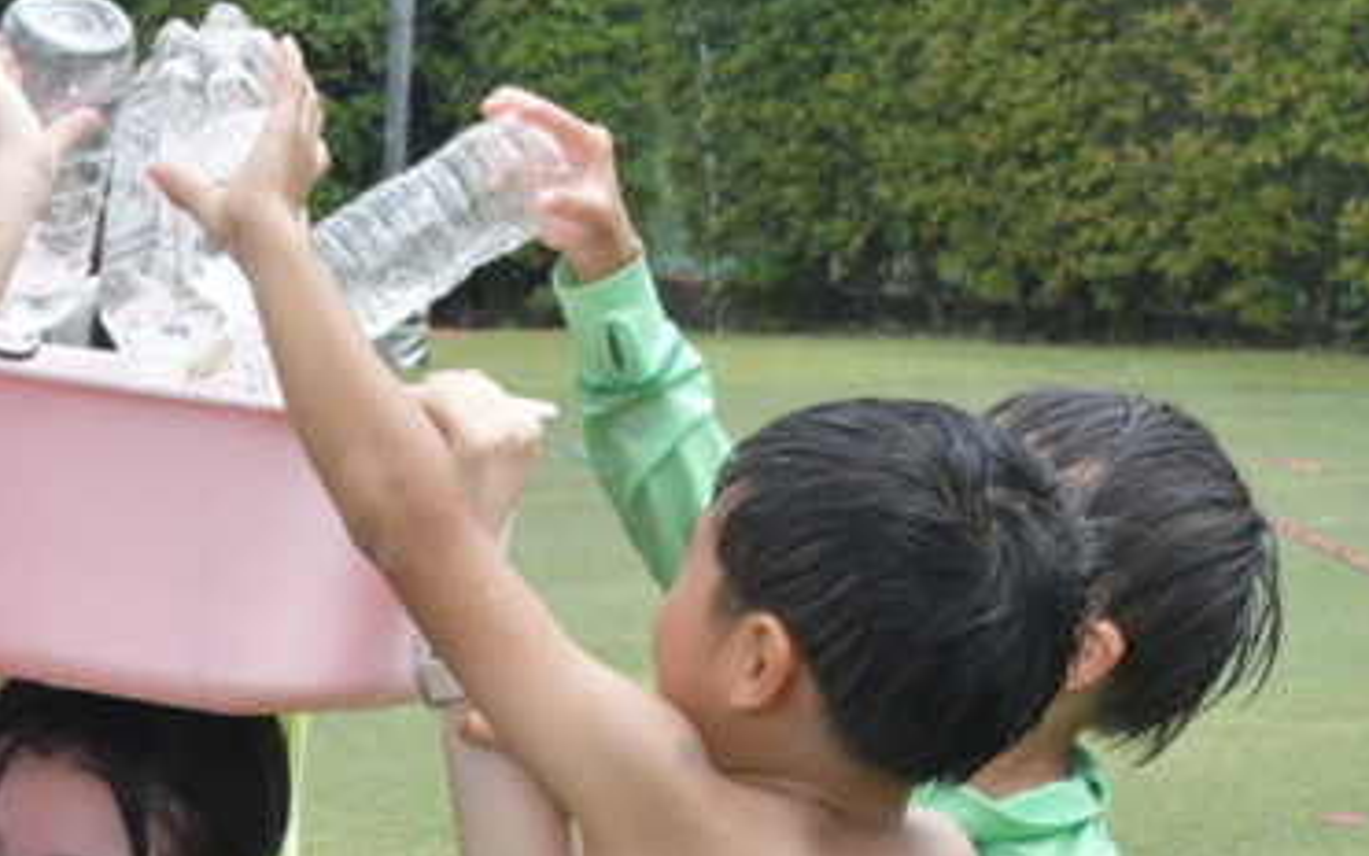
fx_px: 5672
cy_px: 871
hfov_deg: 13.6
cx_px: -7
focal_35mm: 152
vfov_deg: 8.6
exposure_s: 1/800
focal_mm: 48
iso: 2500
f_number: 14
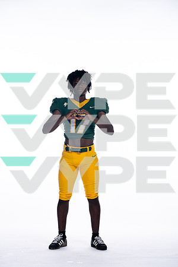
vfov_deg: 18.6
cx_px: 89
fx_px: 816
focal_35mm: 110
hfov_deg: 12.5
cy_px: 134
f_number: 6.3
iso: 400
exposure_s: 1/250
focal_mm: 110
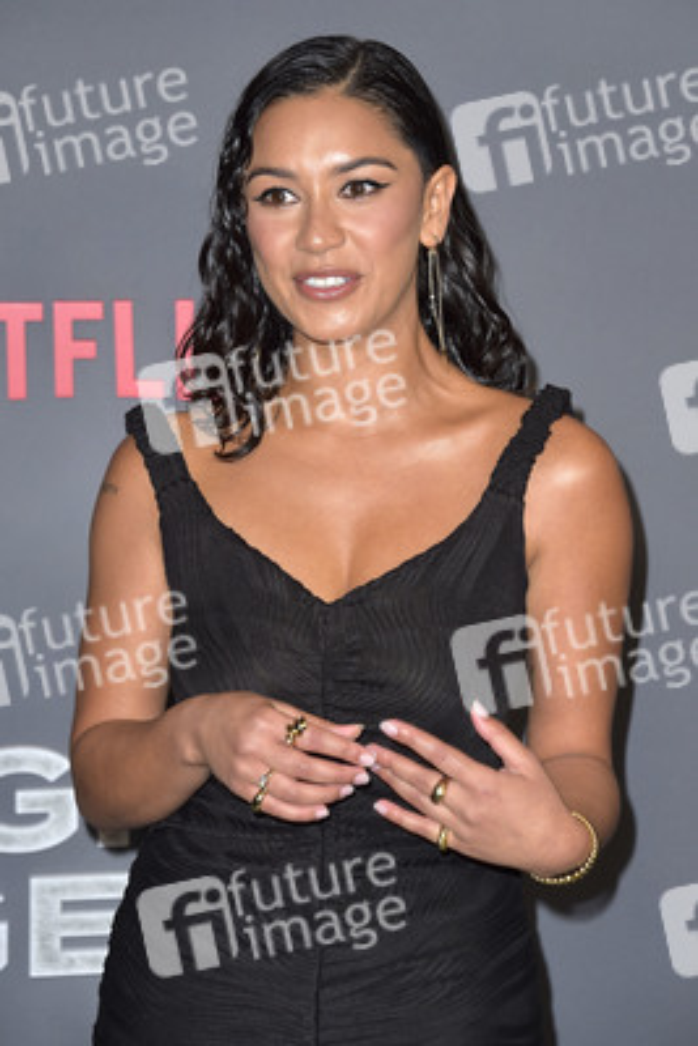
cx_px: 349
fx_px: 3545
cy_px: 523
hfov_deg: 11.2
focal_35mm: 122
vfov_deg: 16.8
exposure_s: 1/250
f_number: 6.3
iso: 400
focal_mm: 122
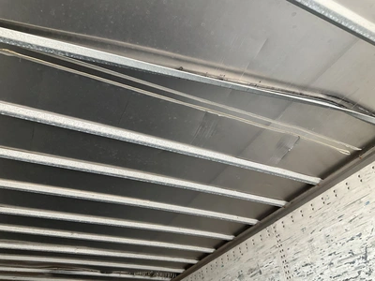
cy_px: 140
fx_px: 314
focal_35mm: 29
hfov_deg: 61.7
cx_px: 188
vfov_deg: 48.2
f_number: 1.8
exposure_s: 1/60
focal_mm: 3
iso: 80
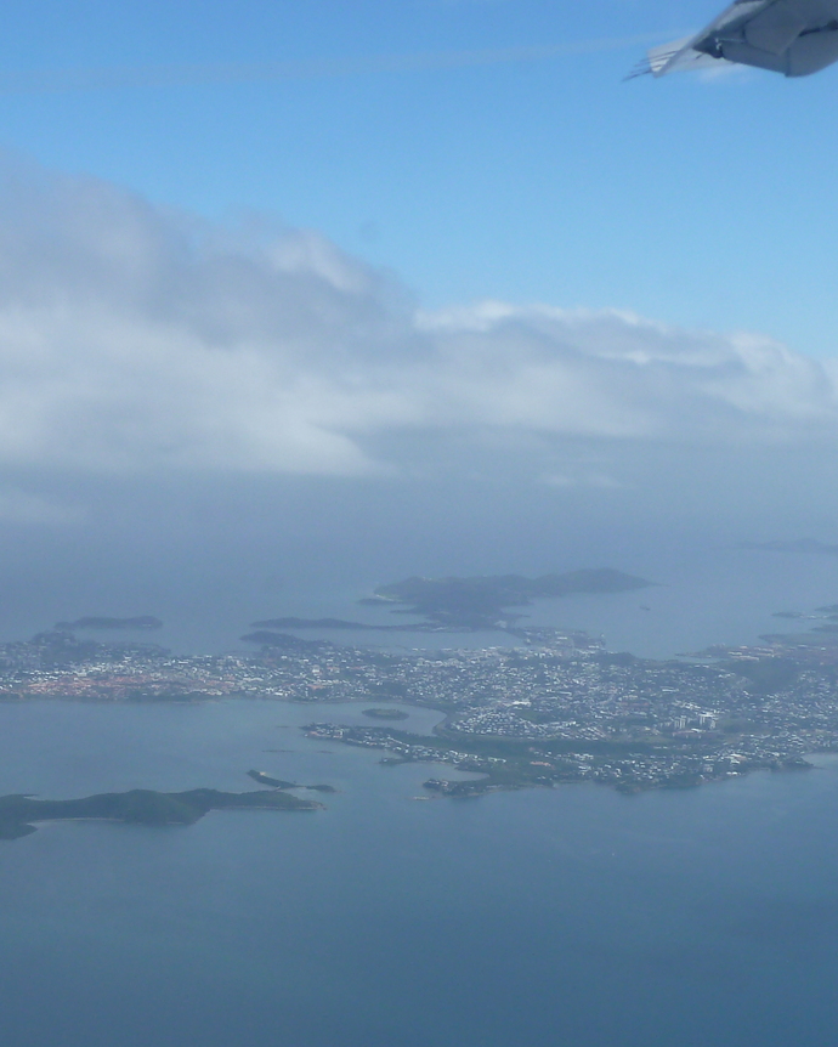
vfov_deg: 28.2
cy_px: 638
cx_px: 257
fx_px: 2076
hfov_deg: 22.7
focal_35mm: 67
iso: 80
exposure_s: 1/500
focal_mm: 6.1
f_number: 5
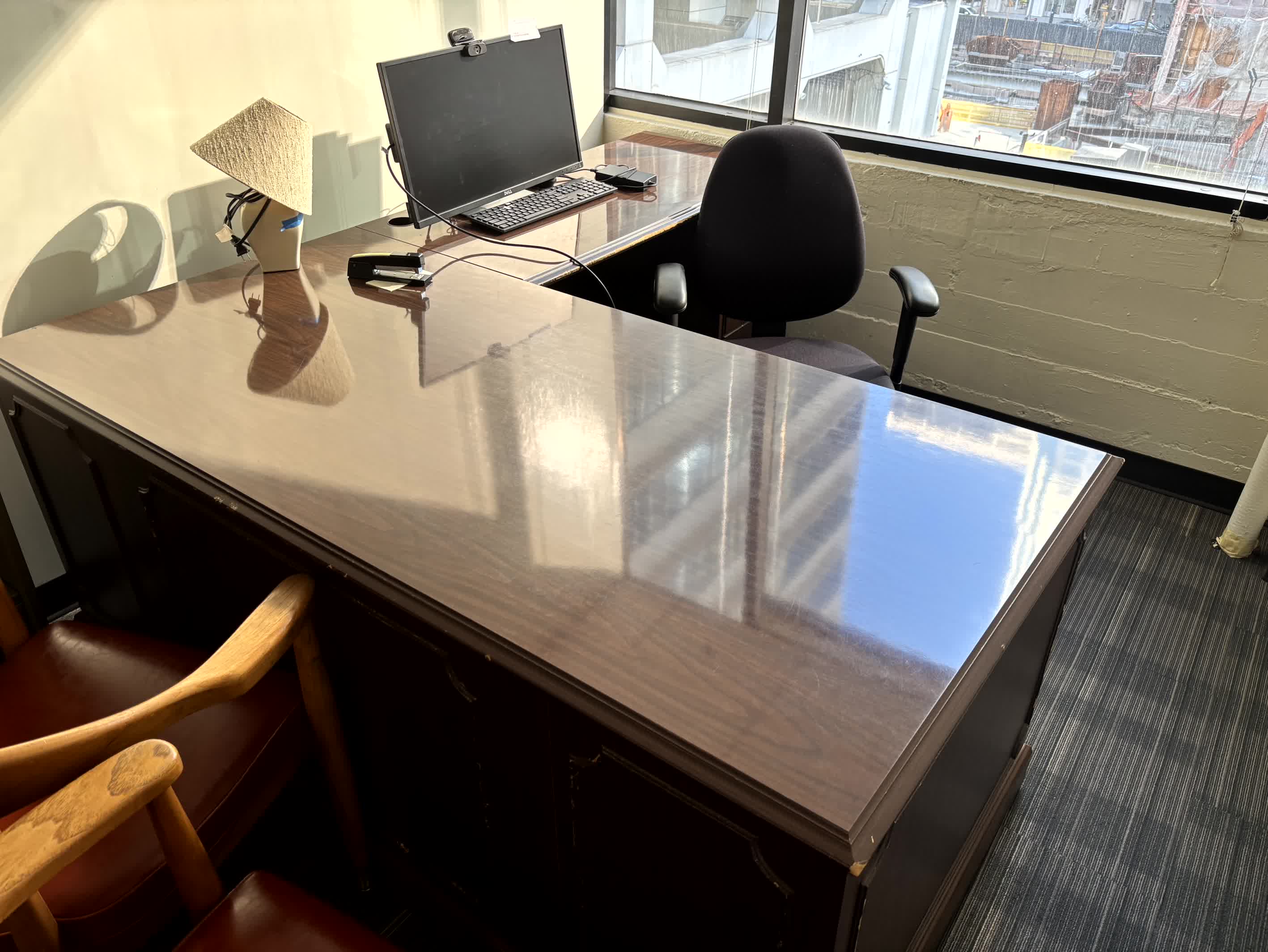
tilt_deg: -32.3
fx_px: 953
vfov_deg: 53.1
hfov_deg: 67.3
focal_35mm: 26
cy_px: 476
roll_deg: -1.2
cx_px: 634
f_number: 1.6
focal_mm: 5.96
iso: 80
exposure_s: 1/121
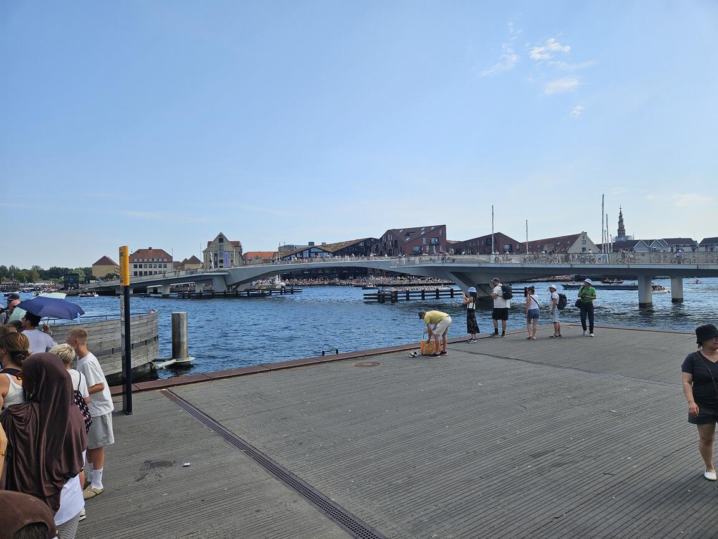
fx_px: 477
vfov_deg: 58.9
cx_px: 359
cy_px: 270
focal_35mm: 23
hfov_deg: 73.9
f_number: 1.8
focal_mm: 5.4
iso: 25
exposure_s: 1/2686
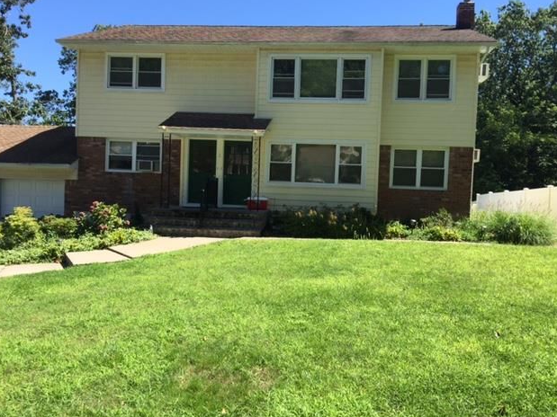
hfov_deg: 60.0
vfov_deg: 46.8
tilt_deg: -2.7
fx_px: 483
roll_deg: -3.4
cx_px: 280
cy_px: 211
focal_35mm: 30
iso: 32
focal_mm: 4.15
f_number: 2.2
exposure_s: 1/879
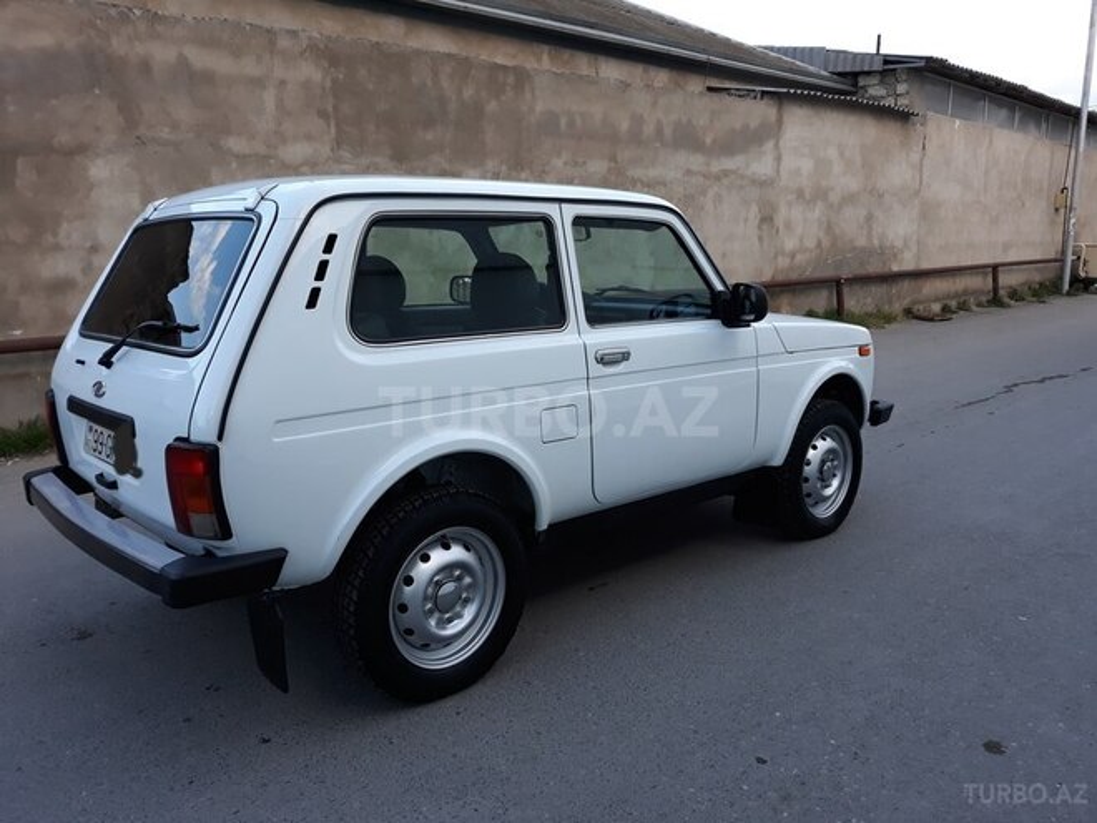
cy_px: 412
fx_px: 856
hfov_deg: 65.3
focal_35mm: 27
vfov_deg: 51.4
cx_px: 548
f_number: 1.7
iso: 40
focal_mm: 3.71
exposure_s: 1/146
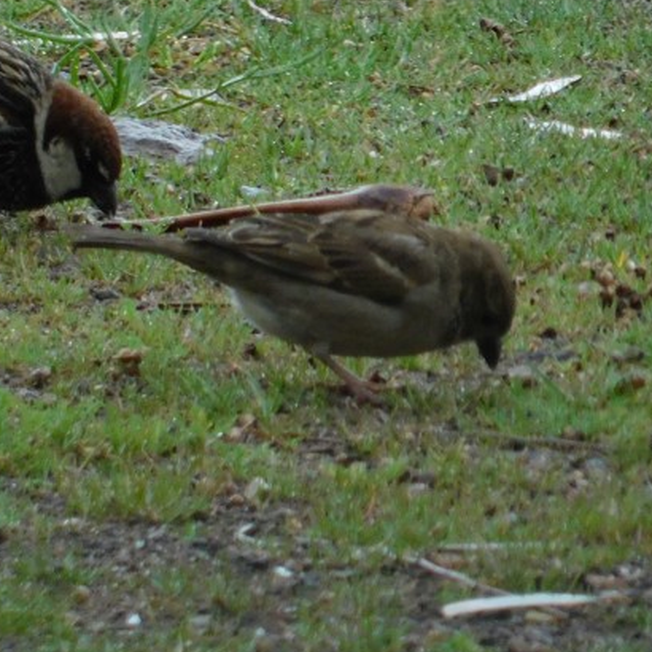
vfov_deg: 0.8
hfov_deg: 0.8
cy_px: 169
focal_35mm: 2067
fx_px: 44047
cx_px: 73
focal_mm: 160
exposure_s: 1/160
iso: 400
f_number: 6.5
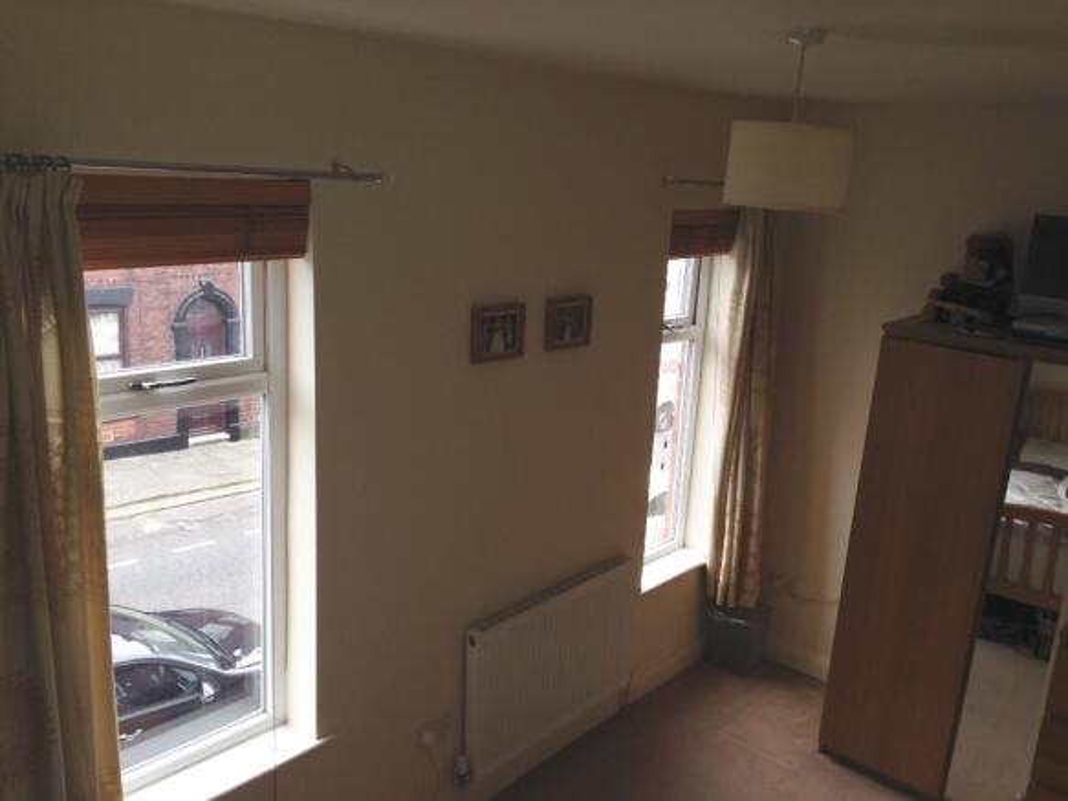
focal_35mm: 33
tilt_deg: -14.1
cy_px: 400
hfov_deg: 55.4
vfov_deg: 42.9
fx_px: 1018
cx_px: 534
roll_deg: -3.6
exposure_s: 1/35
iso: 50
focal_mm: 4.12
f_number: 2.4
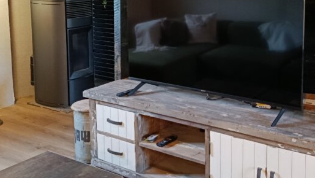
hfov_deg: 39.8
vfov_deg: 22.7
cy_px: 31
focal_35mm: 52
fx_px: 434
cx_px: 171
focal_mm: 5.24
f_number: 1.7
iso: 1282
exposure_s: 1/33.3
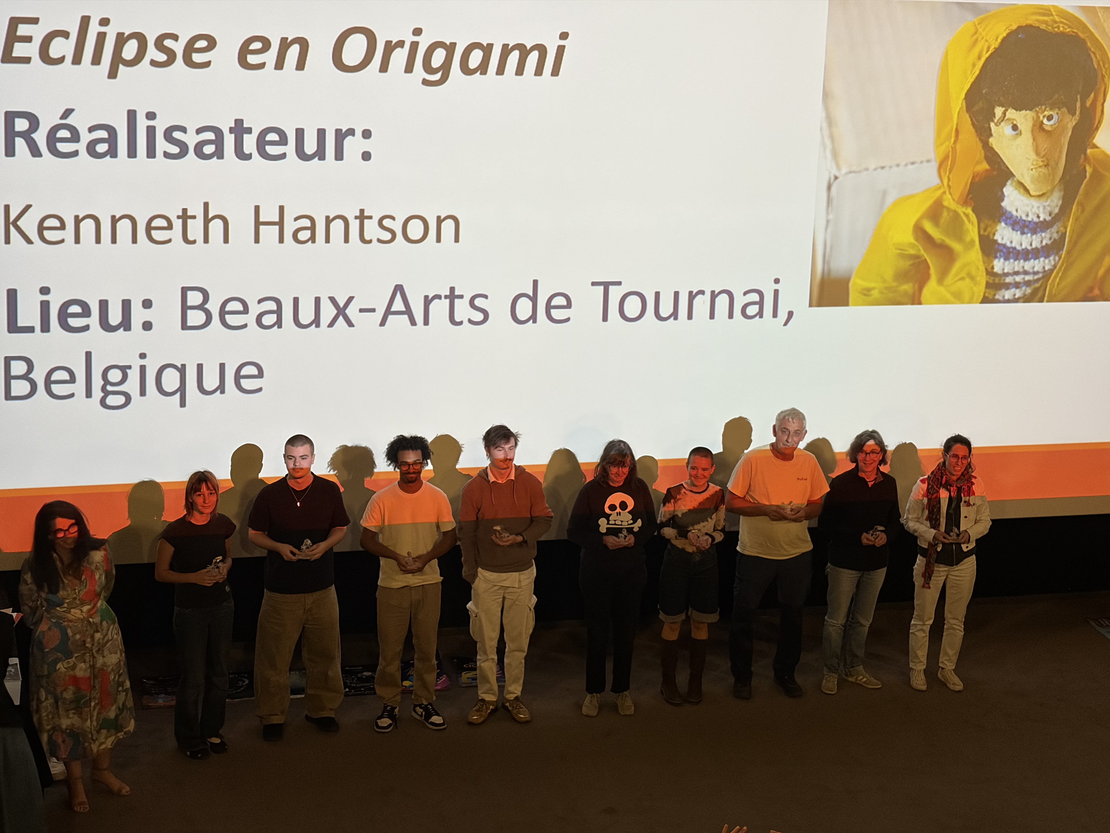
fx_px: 1667
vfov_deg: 28.0
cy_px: 416
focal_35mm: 52
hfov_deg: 36.8
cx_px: 555
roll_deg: -1.8
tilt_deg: -14.7
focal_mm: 5.96
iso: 250
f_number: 1.6
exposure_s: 1/33
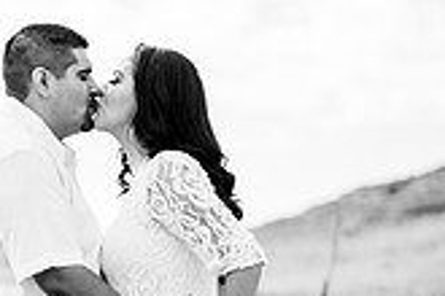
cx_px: -299
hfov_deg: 6.8
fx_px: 3683
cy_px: 362
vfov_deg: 4.6
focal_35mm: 298
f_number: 2.2
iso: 250
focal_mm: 85
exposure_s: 1/6400
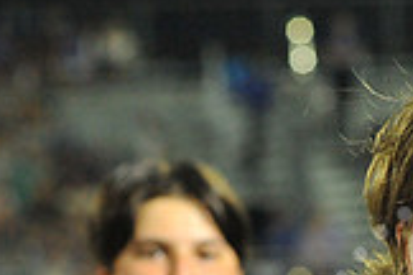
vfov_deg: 3.1
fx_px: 5139
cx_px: 540
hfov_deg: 4.6
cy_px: 405
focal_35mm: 448
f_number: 5.6
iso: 5000
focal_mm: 125
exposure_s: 1/250
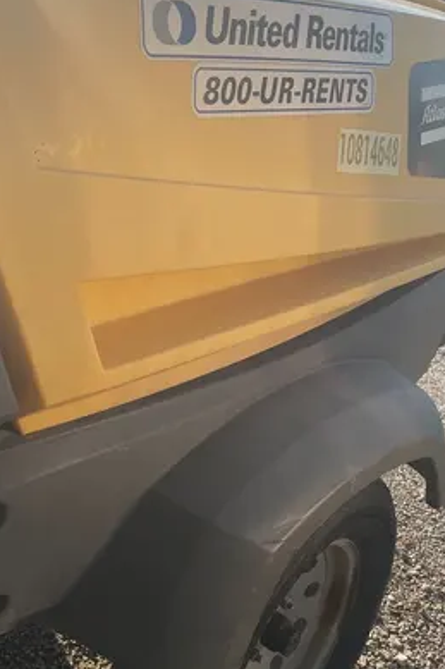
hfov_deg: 26.0
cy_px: 262
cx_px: 86
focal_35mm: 51
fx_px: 946
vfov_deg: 38.7
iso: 32
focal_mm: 4.2
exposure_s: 1/2618
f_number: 1.6
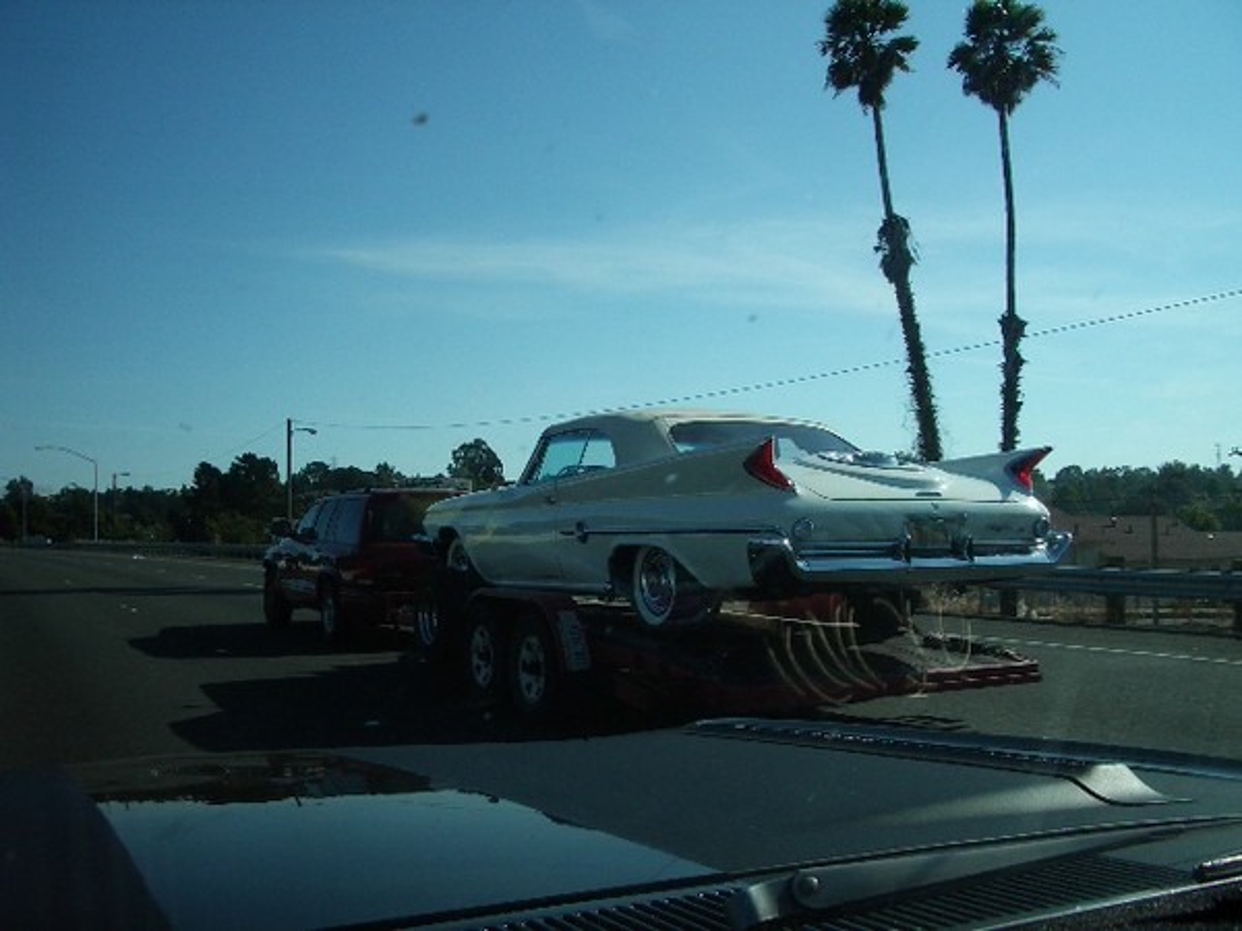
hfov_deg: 52.6
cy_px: 466
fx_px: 1256
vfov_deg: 40.7
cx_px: 621
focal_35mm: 35
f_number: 4.3
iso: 80
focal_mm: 5.8
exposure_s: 1/640
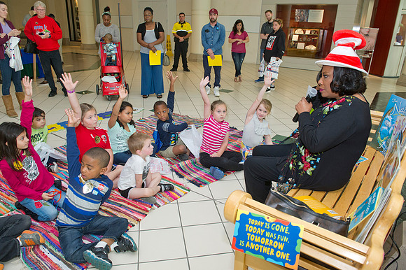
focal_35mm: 26
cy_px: 135
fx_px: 293
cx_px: 203
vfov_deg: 49.5
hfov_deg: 69.4
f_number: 5.6
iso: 1250
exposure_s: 1/250
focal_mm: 26
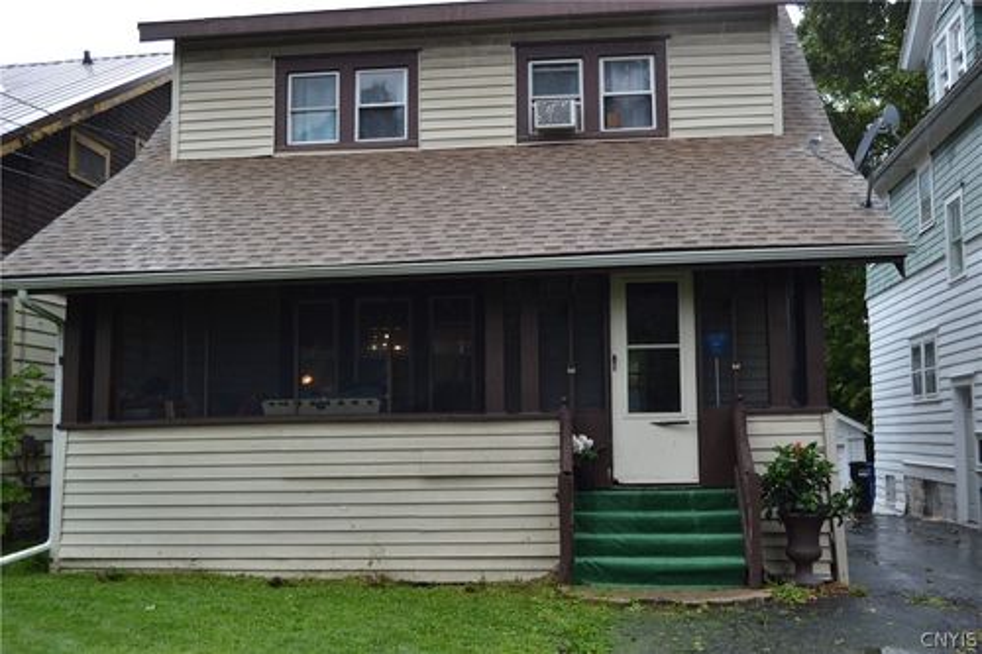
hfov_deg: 49.6
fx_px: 1063
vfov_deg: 34.2
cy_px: 327
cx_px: 491
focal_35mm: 39
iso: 140
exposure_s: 1/125
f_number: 5.6
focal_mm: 26
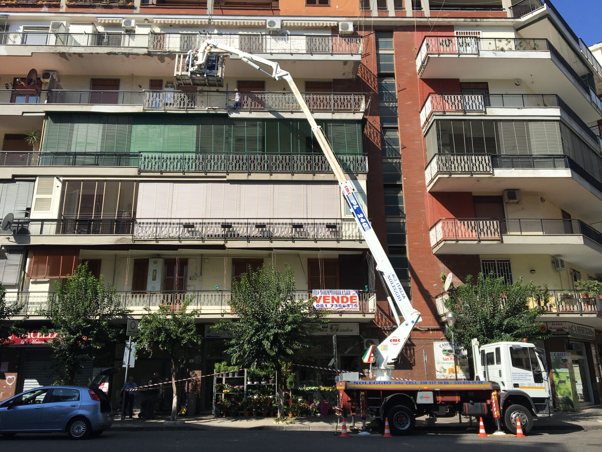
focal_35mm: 29
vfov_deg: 48.2
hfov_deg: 61.7
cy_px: 226
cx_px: 301
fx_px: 504
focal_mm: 4.15
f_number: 2.2
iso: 25
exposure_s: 1/1570
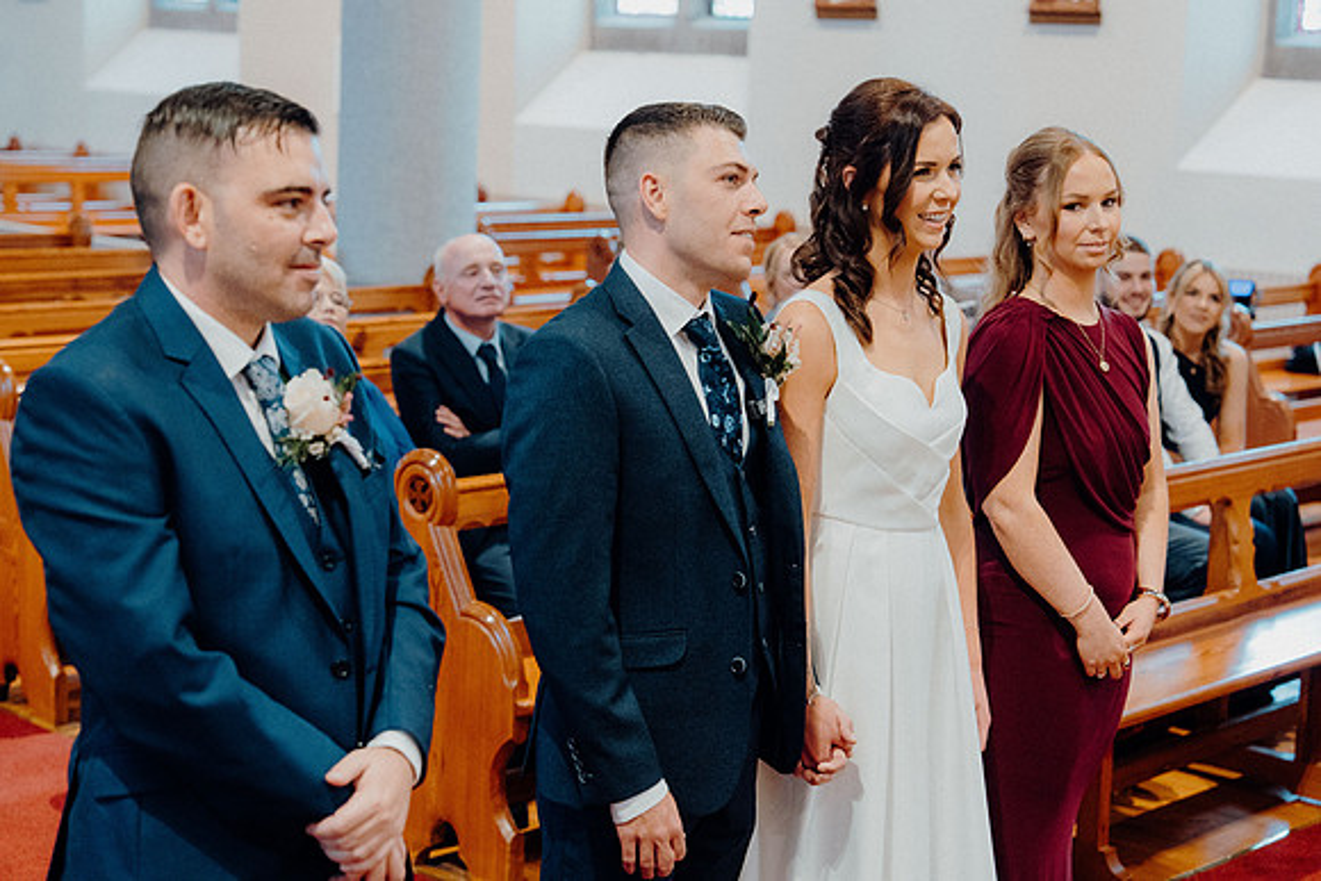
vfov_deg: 20.9
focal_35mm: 65
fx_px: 2386
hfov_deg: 31.0
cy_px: 440
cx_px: 660
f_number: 3.5
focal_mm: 65
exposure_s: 1/160
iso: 4000
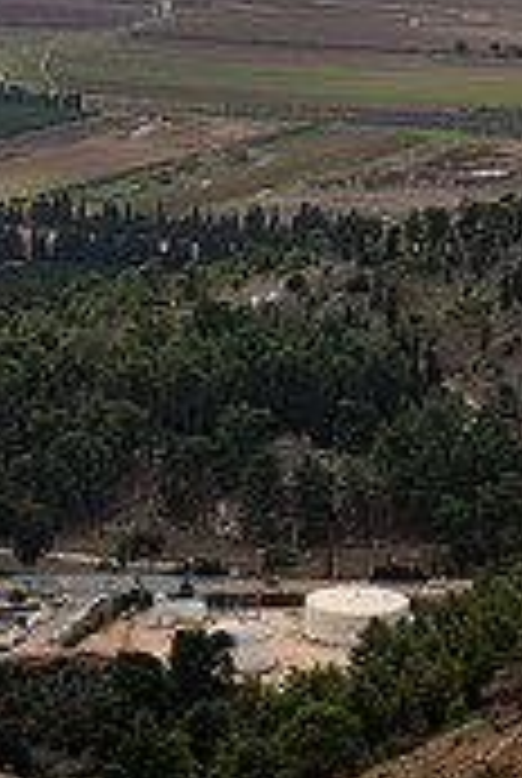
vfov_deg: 12.4
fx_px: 3488
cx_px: 423
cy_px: -216
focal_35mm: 161
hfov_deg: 8.5
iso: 100
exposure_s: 1/800
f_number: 3.5
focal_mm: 62
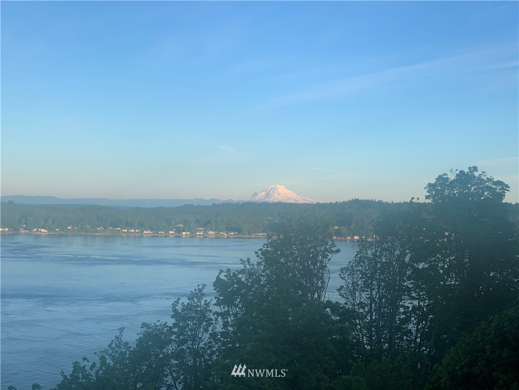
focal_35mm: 52
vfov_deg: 28.0
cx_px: 260
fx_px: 780
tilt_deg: +1.4
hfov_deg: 36.8
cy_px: 195
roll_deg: -0.4
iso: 16
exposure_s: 1/345
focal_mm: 6
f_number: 2.4
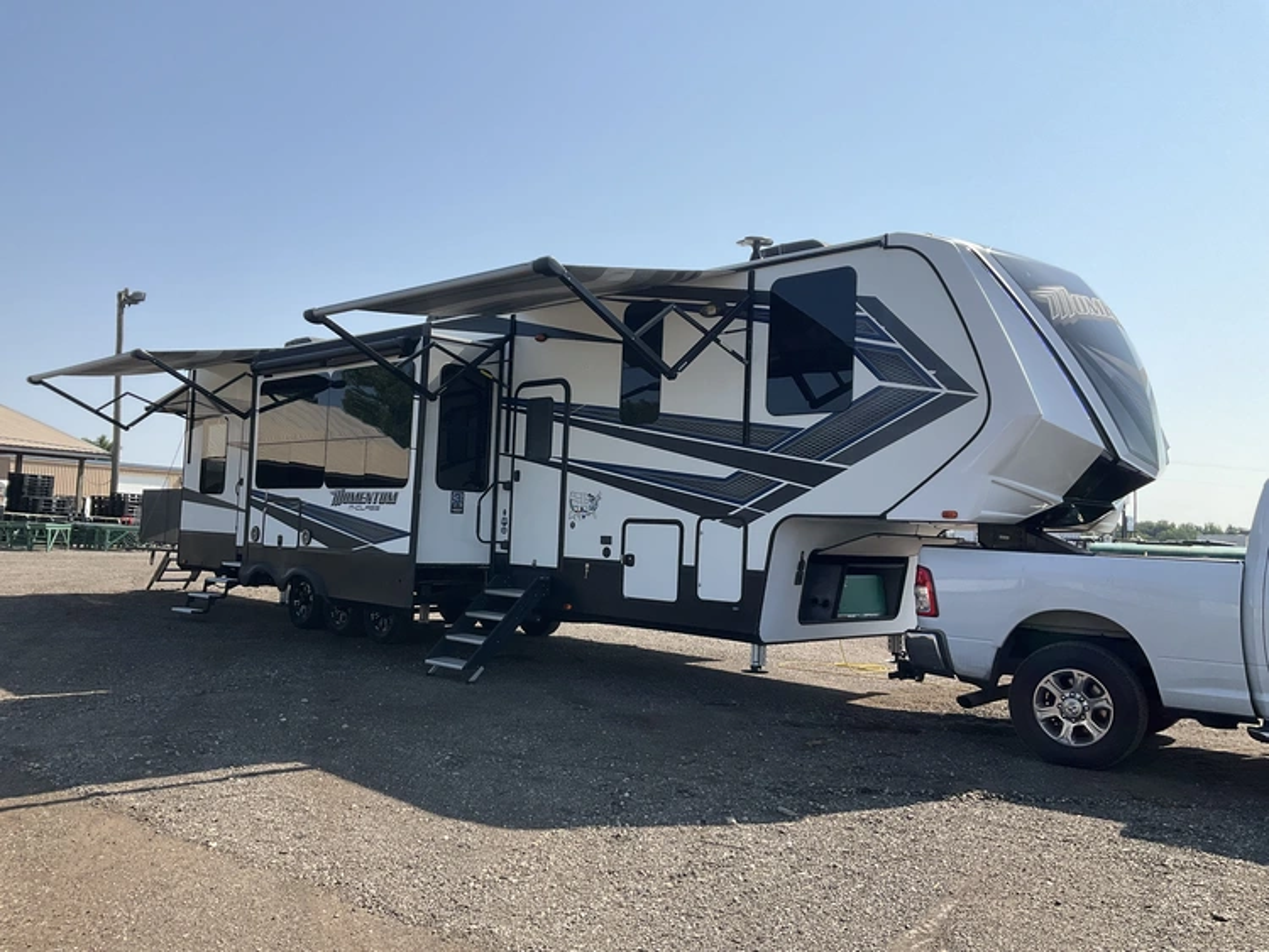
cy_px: 476
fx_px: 1063
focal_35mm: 29
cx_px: 634
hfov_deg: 61.6
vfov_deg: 48.3
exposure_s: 1/2058
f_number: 1.8
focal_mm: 3
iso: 25
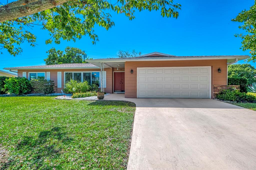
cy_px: 85
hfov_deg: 93.3
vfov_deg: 70.3
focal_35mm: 17
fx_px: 121
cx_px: 128
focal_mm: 17
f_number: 8
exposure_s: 1/250
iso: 400
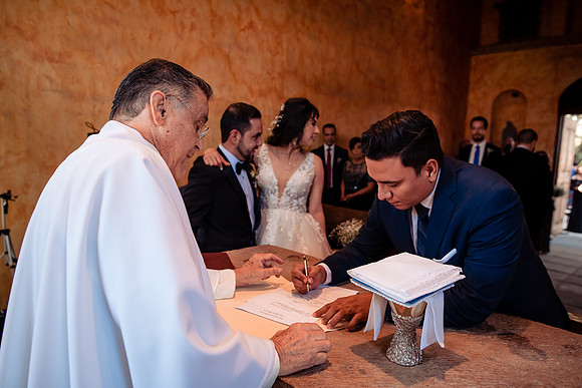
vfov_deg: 53.2
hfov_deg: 73.7
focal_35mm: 24
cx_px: 291
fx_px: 388
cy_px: 194
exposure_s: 1/200
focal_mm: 24
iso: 1250
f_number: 3.5
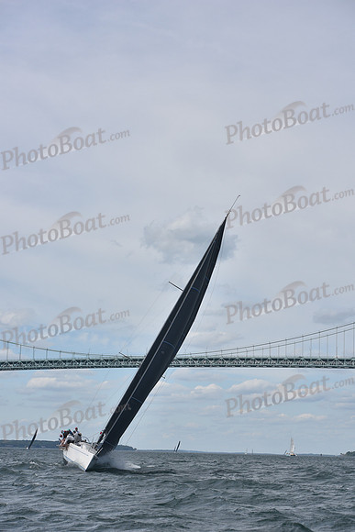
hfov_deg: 19.5
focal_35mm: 70
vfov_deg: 28.8
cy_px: 266
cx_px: 178
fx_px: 1035
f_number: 8
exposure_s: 1/800
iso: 320
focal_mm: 70
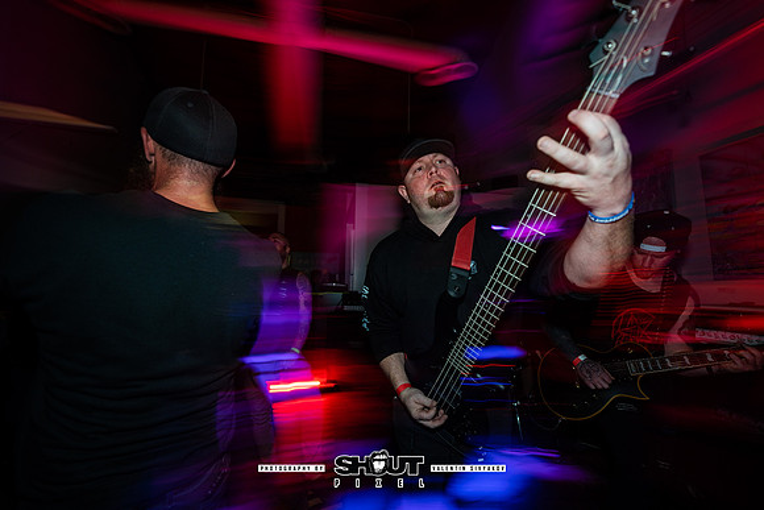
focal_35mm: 14
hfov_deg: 104.2
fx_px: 297
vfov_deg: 81.2
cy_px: 255
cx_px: 382
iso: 160
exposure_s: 1/10
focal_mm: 14
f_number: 2.8
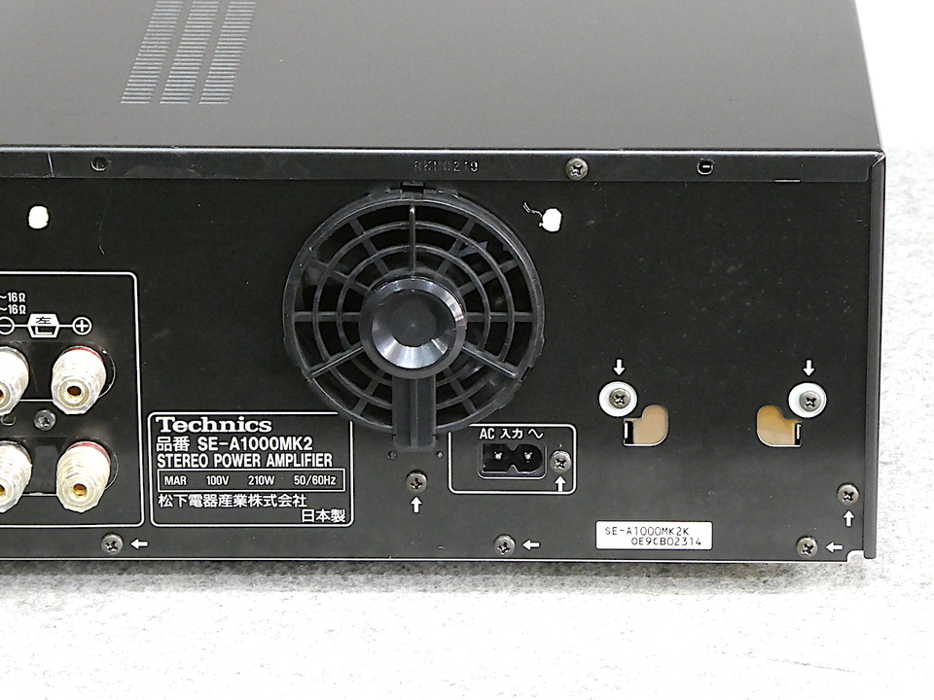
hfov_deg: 12.3
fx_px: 4317
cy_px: 350
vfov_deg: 9.3
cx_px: 467
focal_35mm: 160
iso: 1600
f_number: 7.1
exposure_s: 1/15
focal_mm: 28.7
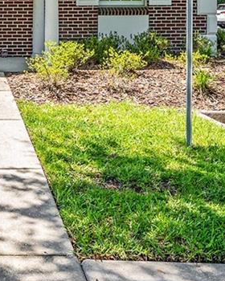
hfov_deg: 23.2
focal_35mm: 60
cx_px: -48
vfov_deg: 29.3
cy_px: -2
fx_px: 499
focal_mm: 14
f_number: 7.1
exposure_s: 1/320
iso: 400
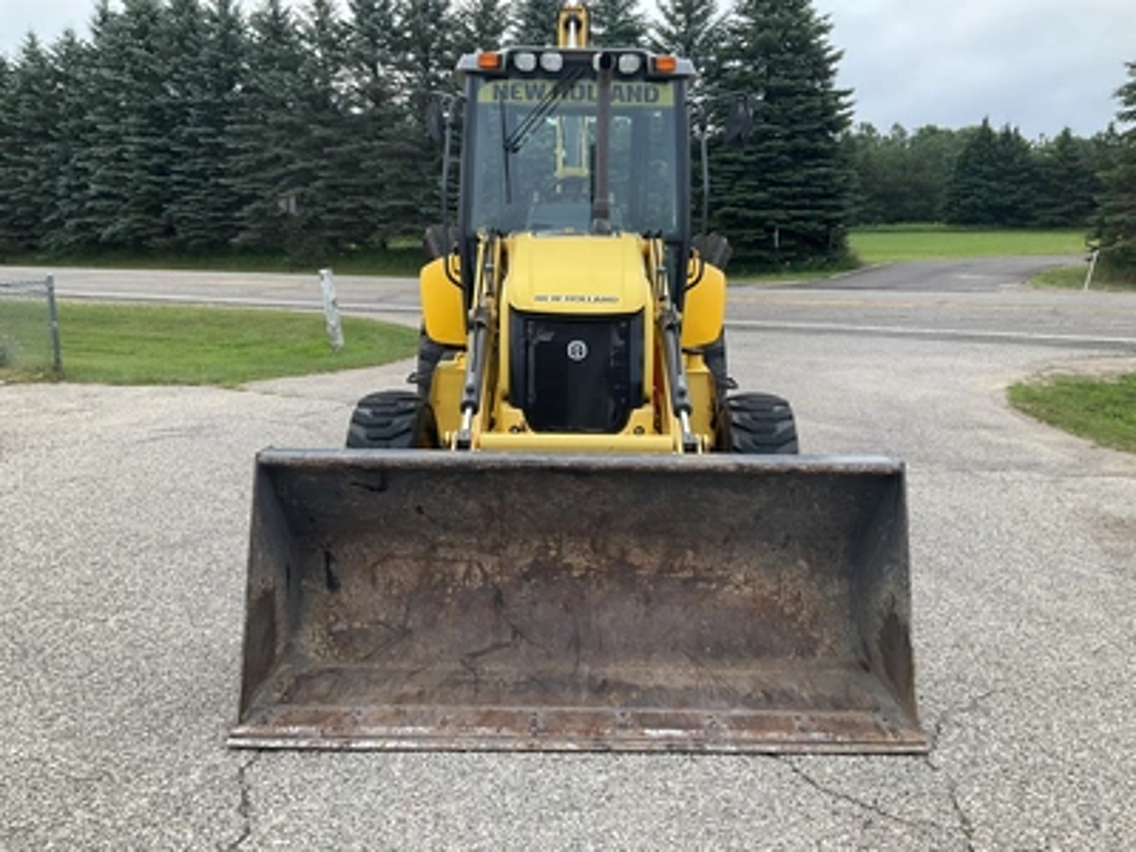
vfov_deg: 48.2
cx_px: 568
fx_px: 952
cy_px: 426
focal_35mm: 29
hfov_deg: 61.7
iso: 25
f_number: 1.8
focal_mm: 3
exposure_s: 1/289
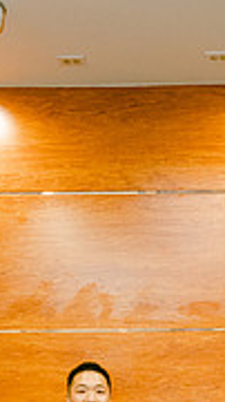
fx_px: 669
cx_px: 212
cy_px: 494
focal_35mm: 63
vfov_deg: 28.6
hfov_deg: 18.7
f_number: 2.8
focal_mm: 16
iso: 800
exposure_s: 1/125
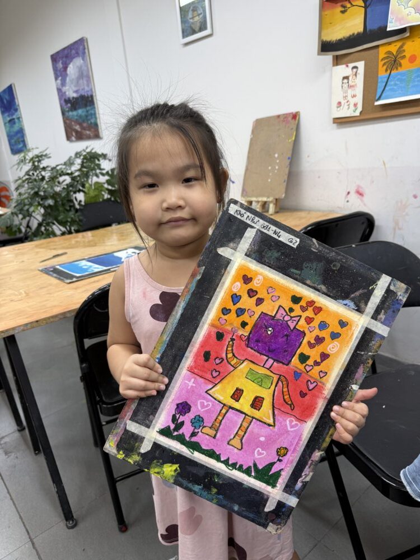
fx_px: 388
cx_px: 210
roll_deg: +5.5
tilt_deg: -17.7
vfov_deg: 71.6
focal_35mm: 24
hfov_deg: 56.8
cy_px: 280
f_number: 1.78
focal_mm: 6.76
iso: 64
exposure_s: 1/100
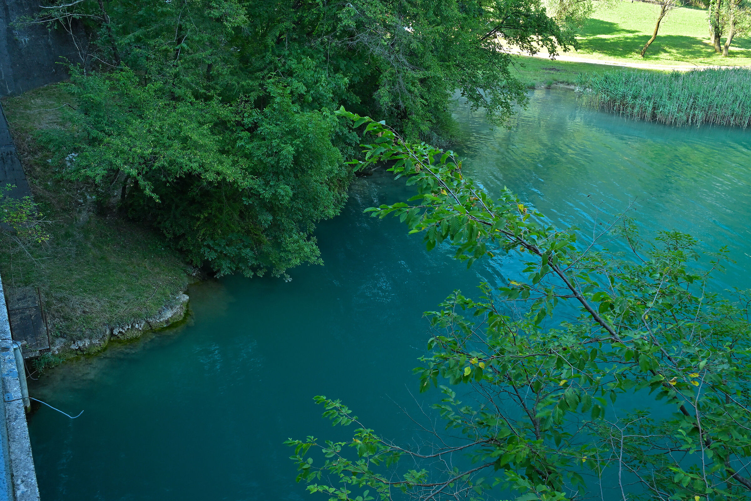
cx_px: 376
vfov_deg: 37.9
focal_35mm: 35
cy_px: 250
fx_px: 730
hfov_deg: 54.4
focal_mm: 35
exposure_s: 1/25
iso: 640
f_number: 16
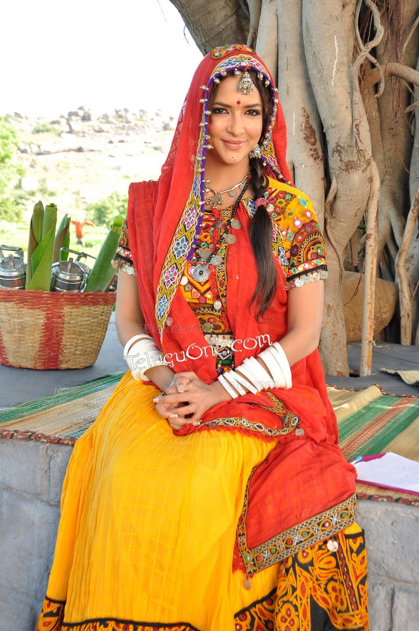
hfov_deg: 29.8
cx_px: 210
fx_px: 788
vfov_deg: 43.7
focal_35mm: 45
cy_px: 316
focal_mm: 30
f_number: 5.6
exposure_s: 1/125
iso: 500
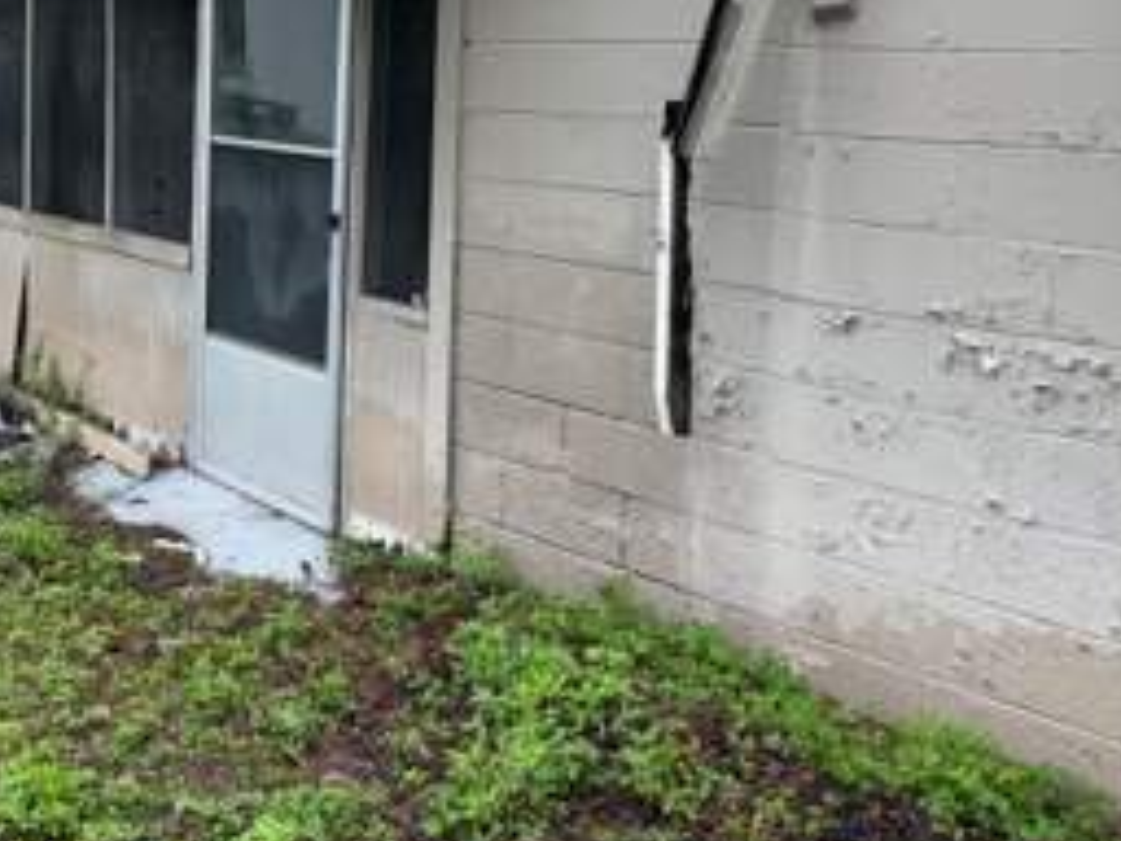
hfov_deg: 39.1
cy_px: 153
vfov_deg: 31.3
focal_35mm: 45
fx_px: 1457
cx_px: 114
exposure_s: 1/796
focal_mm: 6.76
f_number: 1.78
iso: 100
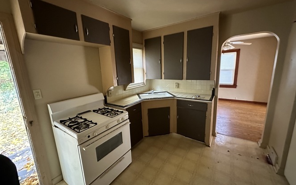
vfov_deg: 74.7
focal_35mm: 15
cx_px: 149
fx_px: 121
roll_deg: +3.1
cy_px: 92
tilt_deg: -10.2
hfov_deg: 101.5
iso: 1250
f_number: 2.2
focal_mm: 2.22
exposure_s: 1/40
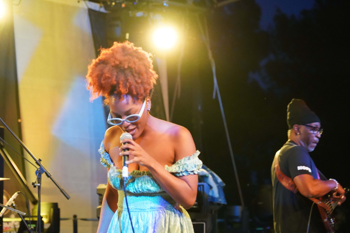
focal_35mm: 106
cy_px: 116
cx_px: 174
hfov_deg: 19.3
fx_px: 1030
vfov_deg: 12.9
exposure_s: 1/125
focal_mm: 105
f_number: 4
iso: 12800
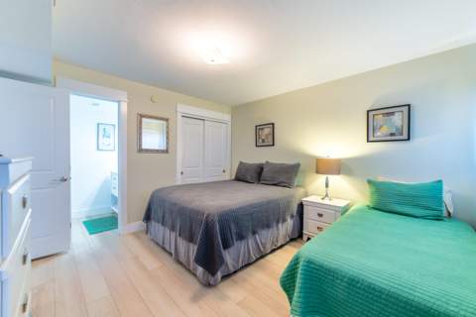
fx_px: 185
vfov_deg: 81.2
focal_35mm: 14
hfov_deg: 104.3
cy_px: 158
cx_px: 238
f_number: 8
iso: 100
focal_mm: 14
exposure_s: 1/15
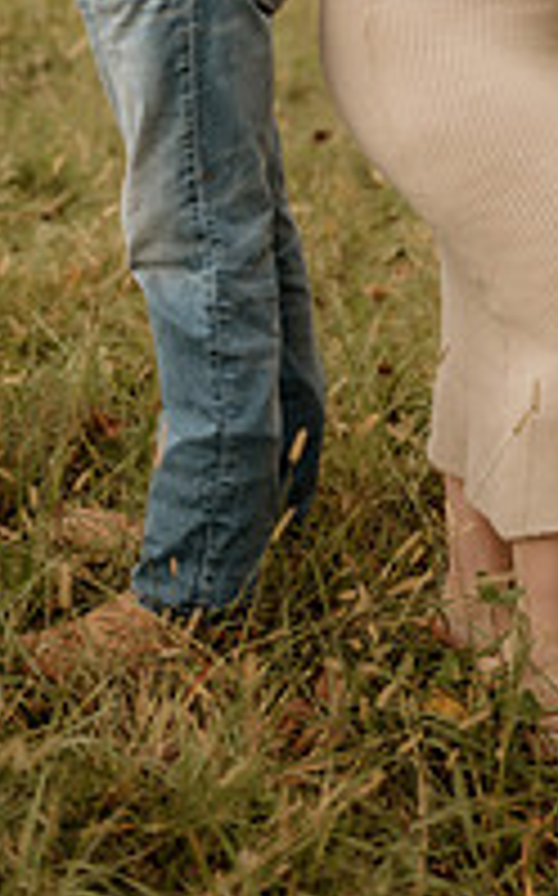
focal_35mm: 115
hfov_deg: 11.3
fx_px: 2804
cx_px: 421
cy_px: -95
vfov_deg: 17.5
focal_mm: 50
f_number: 1.8
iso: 200
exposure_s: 1/320
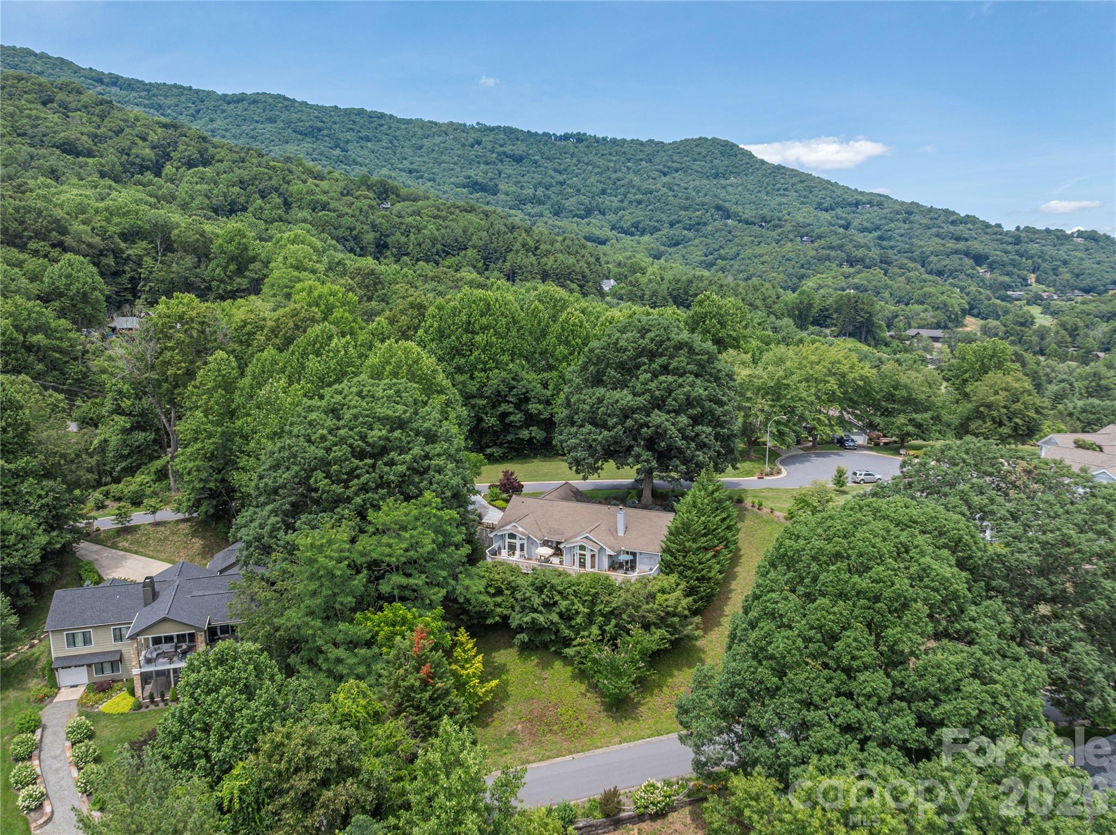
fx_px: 773
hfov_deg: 71.6
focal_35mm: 24
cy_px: 418
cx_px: 558
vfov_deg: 56.8
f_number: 2.8
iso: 200
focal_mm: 12.29
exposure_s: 1/2000
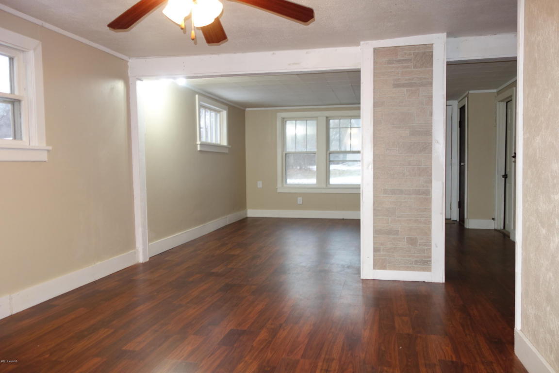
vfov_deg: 46.4
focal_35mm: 28
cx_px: 280
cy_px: 186
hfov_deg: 65.5
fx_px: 435
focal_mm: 10.4
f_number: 1.8
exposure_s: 1/30
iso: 125
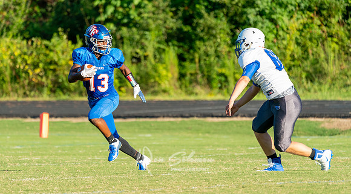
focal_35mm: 547
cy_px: 93
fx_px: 5073
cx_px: 151
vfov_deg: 2.2
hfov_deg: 4.0
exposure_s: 1/1000
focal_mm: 397
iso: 1000
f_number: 5.6
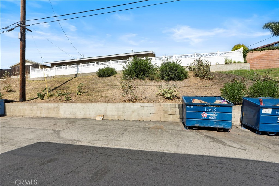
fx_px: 116
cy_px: 93
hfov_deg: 100.4
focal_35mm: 15
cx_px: 140
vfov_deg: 77.3
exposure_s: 1/200
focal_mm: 10
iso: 100
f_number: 11
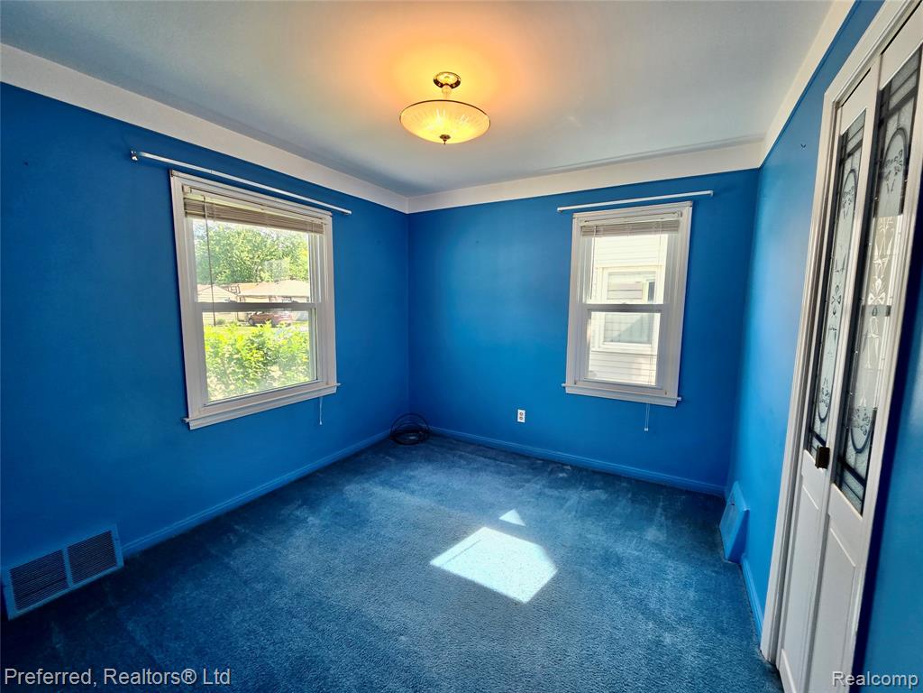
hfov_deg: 106.2
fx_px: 347
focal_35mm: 13
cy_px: 346
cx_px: 462
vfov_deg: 89.9
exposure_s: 1/120
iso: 64
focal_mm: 2.2
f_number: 2.2
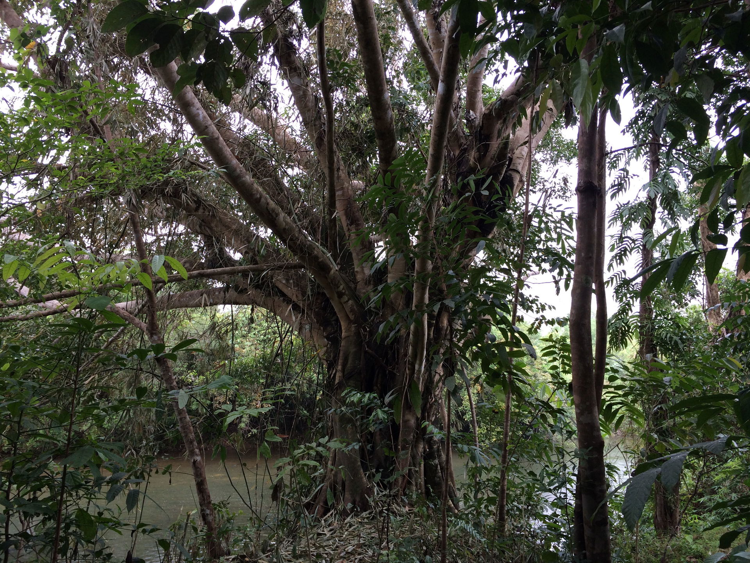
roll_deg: -2.5
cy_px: 282
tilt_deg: +7.9
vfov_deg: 48.2
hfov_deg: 61.7
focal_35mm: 29
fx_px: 628
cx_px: 375
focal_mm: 4.15
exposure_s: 1/120
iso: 50
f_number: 2.2
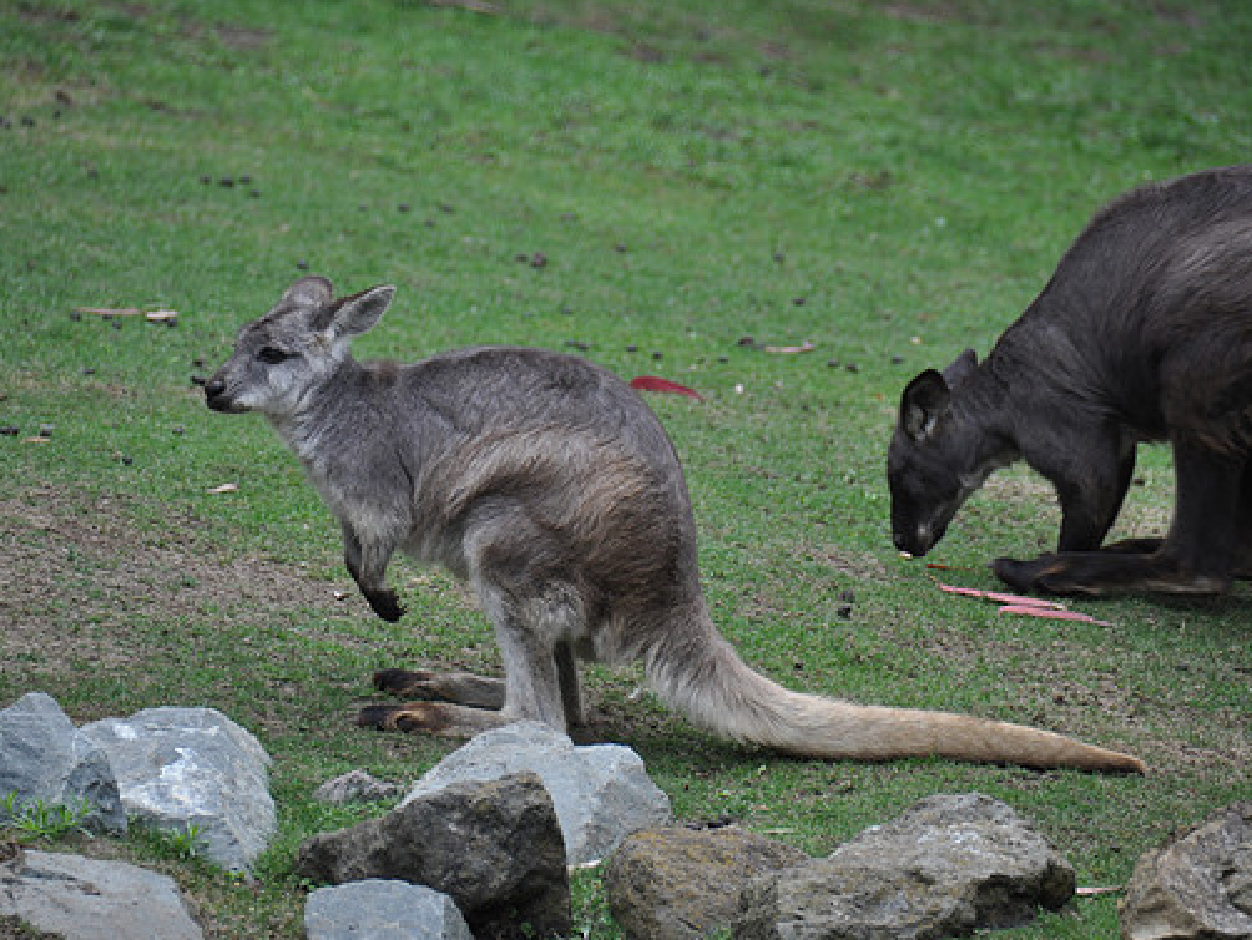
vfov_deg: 3.0
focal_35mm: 499
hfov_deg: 4.0
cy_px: 470
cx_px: 614
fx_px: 18057
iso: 320
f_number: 5.6
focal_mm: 300
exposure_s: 1/320
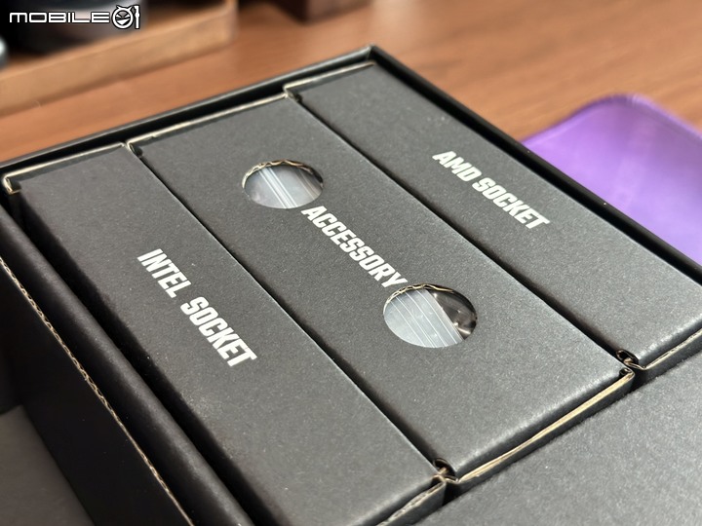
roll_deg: -3.0
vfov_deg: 30.3
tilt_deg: -40.5
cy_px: 263
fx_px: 973
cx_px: 351
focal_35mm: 48
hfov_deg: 39.7
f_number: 1.78
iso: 200
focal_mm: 6.86
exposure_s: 1/60
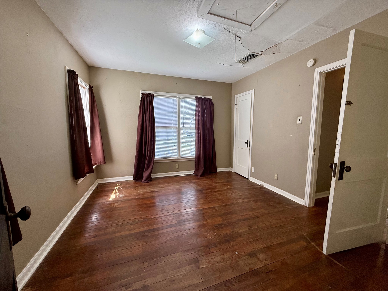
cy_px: 146
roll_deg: -1.1
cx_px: 194
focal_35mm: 14
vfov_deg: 85.7
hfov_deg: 102.1
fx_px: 157
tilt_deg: -6.3
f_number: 2.2
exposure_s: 1/99
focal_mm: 2.22
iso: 125
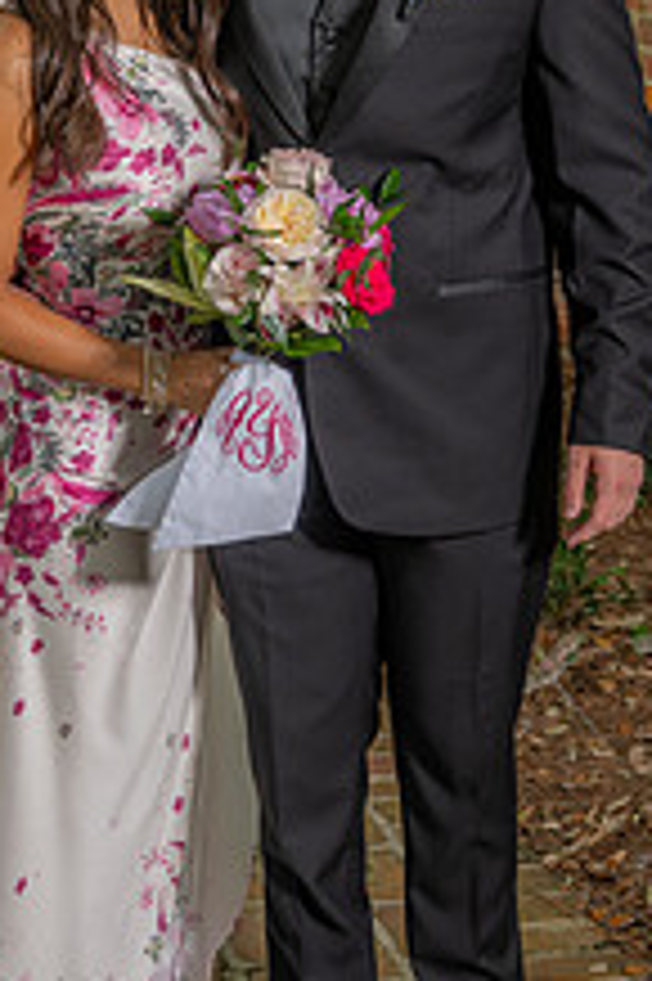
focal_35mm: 97
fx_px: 2639
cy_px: 342
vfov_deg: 21.0
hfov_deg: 14.1
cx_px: 292
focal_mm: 47
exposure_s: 1/160
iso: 100
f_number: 5.6
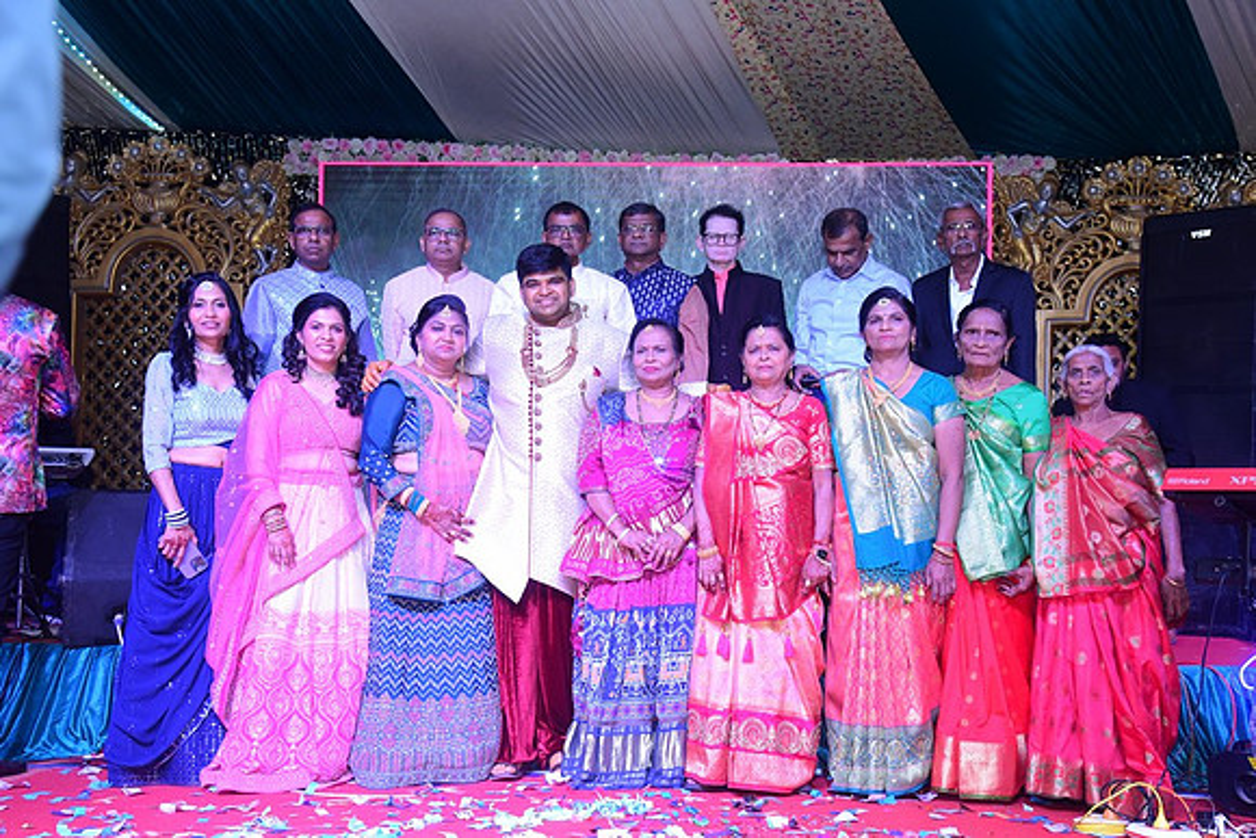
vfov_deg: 30.5
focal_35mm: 44
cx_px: 628
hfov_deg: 44.5
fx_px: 1535
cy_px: 419
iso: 2500
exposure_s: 1/200
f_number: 6.3
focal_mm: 44
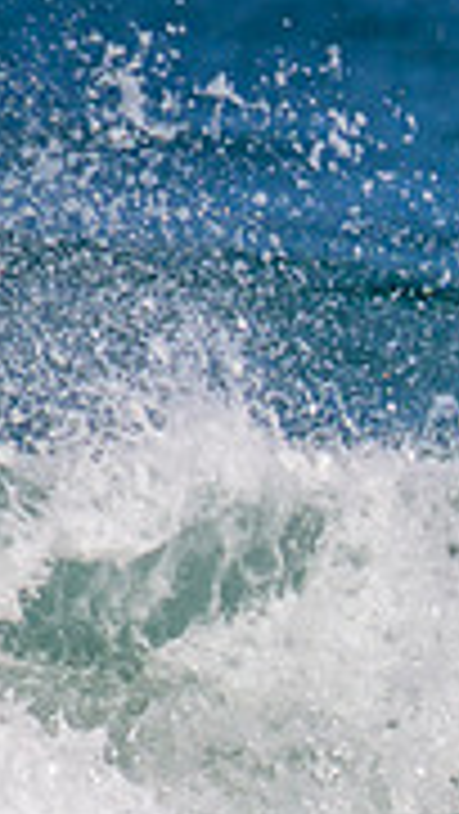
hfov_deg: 0.5
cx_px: 1251
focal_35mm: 2683
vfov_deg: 0.8
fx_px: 57971
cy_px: 776
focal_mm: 800
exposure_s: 1/2000
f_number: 11
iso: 500
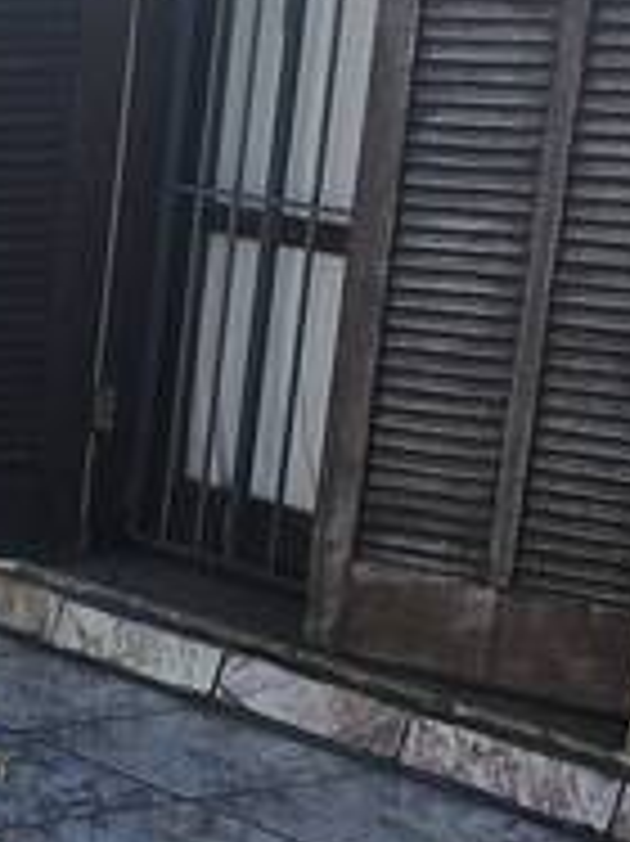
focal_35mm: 133
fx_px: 3231
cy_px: 883
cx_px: -616
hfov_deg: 10.3
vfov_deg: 14.6
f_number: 1.8
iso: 50
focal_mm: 5.54
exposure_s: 1/1568
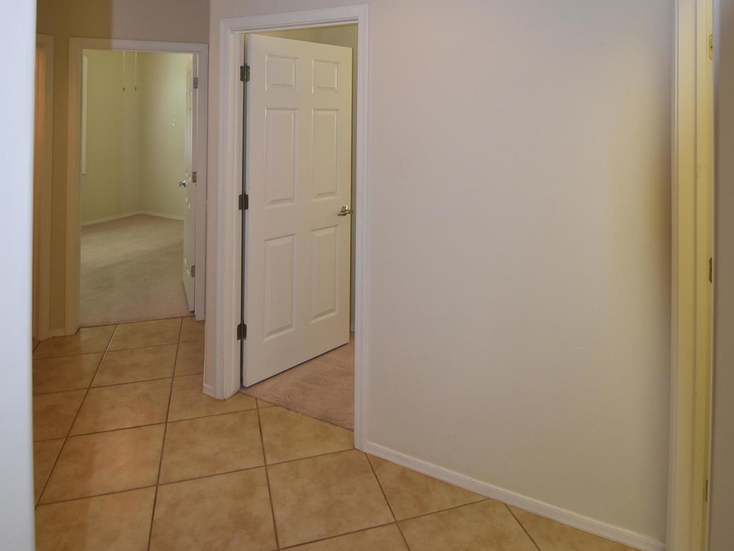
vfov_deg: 56.7
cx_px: 364
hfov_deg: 76.4
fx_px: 466
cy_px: 111
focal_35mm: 22
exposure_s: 1/100
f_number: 5
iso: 800
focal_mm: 10
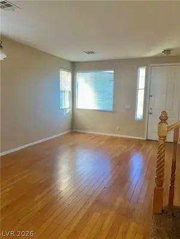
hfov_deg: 53.1
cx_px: 90
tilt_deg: -5.2
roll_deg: -1.1
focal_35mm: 26
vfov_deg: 67.3
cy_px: 120
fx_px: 180
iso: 40
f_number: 1.5
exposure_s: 1/27
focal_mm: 5.7
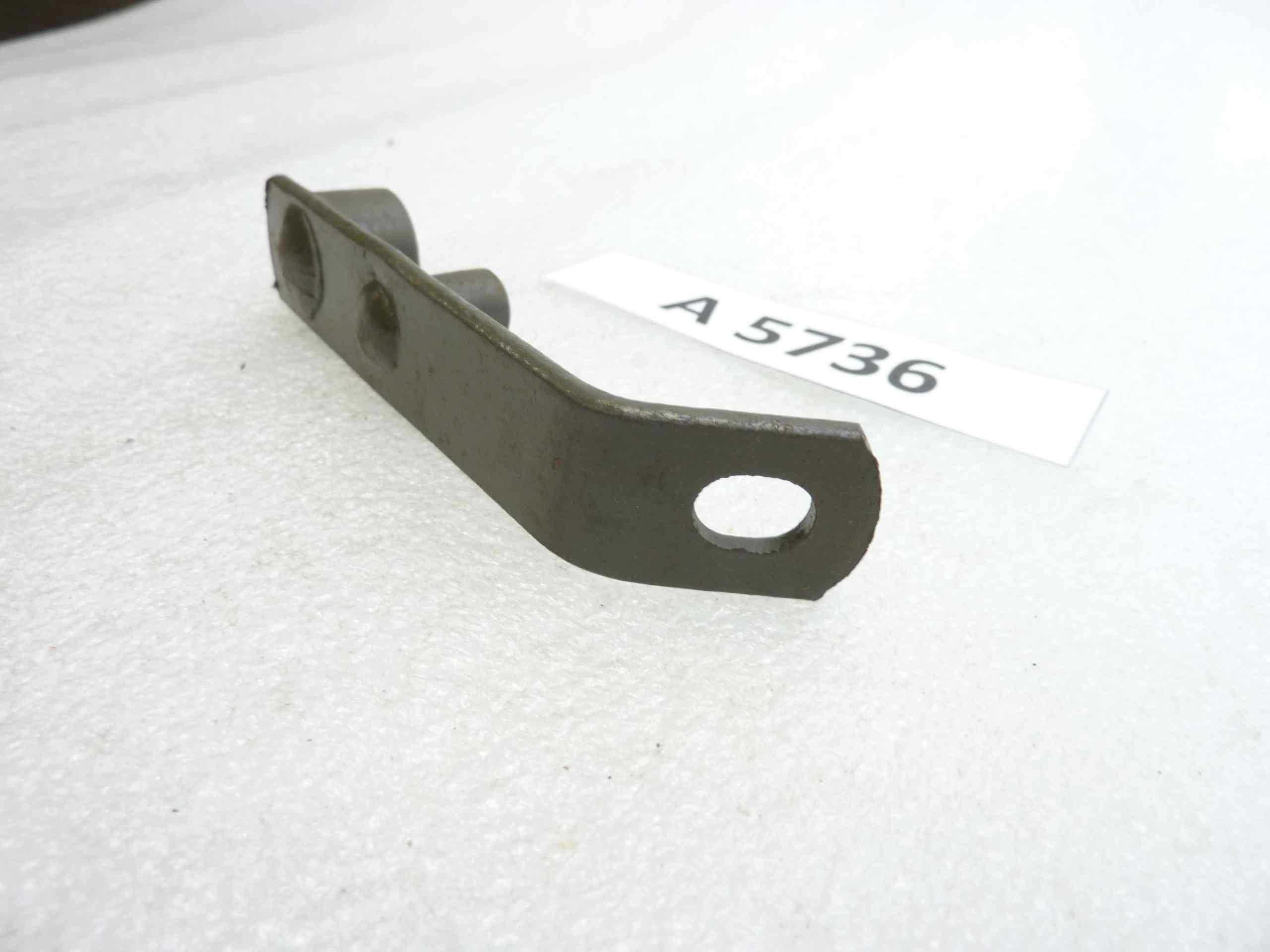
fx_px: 917
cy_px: 476
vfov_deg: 54.9
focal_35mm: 25
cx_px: 635
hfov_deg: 69.4
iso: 80
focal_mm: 4.1
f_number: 3.3
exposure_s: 1/13
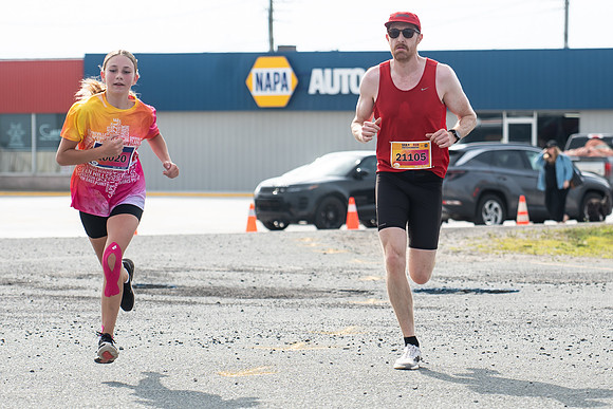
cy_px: 230
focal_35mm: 180
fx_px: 3070
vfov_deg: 7.6
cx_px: 386
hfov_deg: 11.4
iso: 250
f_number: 4.5
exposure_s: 1/1600
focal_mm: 110
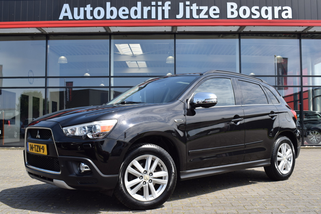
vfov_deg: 34.2
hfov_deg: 49.6
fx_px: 348
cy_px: 107
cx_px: 160
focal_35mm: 39
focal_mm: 26
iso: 200
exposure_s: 1/320
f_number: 9
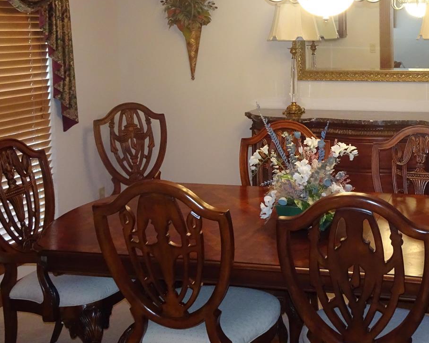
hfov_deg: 36.1
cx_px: 340
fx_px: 635
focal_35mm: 50
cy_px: 72
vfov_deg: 29.6
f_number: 3.5
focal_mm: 4.92
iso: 500
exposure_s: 1/30
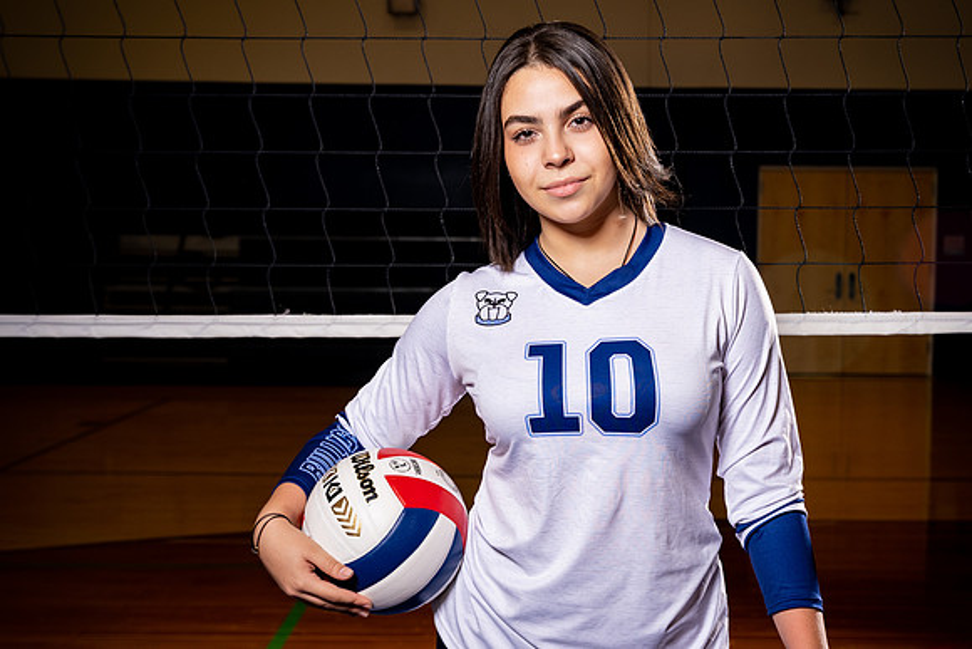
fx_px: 1741
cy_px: 411
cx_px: 563
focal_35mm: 64
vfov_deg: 21.1
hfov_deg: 31.1
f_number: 5.6
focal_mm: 50
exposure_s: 1/125
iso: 250
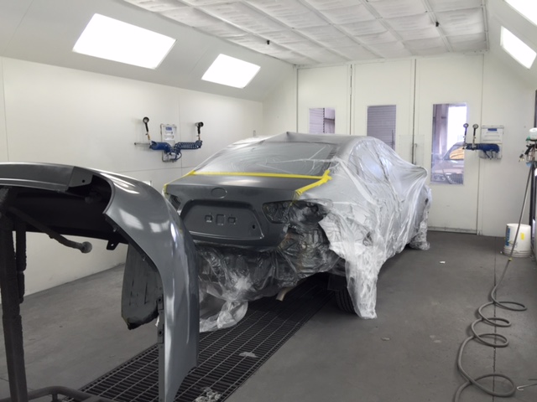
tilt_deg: -8.2
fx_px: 450
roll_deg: -1.0
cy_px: 201
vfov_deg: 48.2
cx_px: 268
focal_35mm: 29
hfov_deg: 61.7
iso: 32
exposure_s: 1/60
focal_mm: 4.15
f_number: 2.2
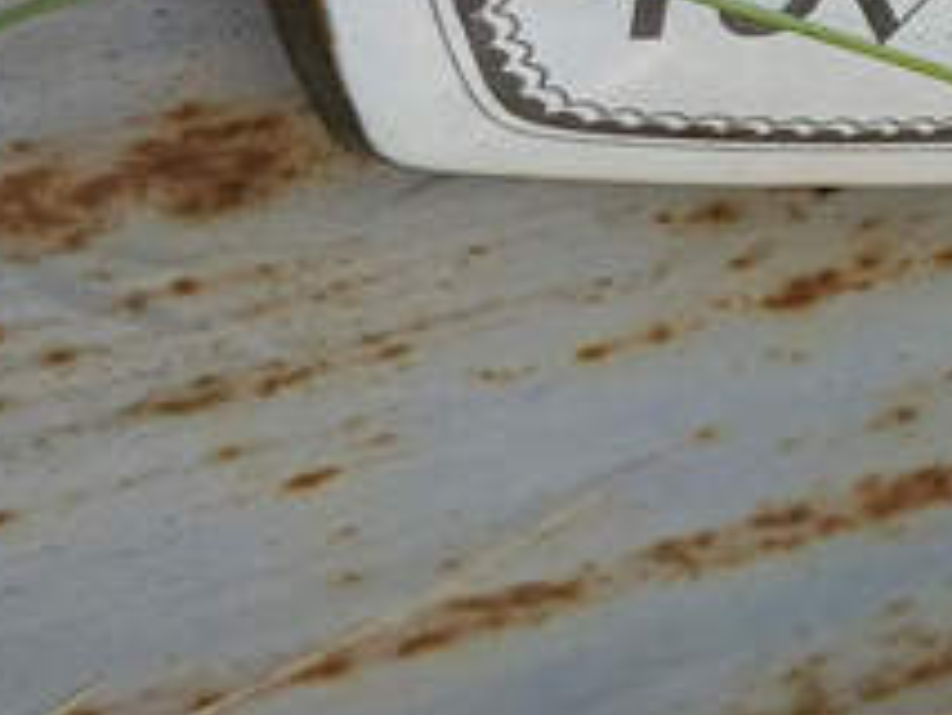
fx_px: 2587
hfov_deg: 17.8
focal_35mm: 94
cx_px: 1578
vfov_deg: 15.2
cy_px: -152
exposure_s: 1/188
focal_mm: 4.76
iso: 112
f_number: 1.69
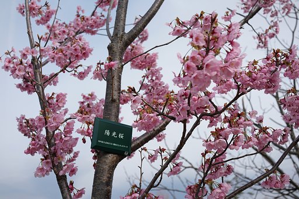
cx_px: 150
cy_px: 100
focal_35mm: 35
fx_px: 291
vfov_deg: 37.9
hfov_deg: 54.4
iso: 160
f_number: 5
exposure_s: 1/1000
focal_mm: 35
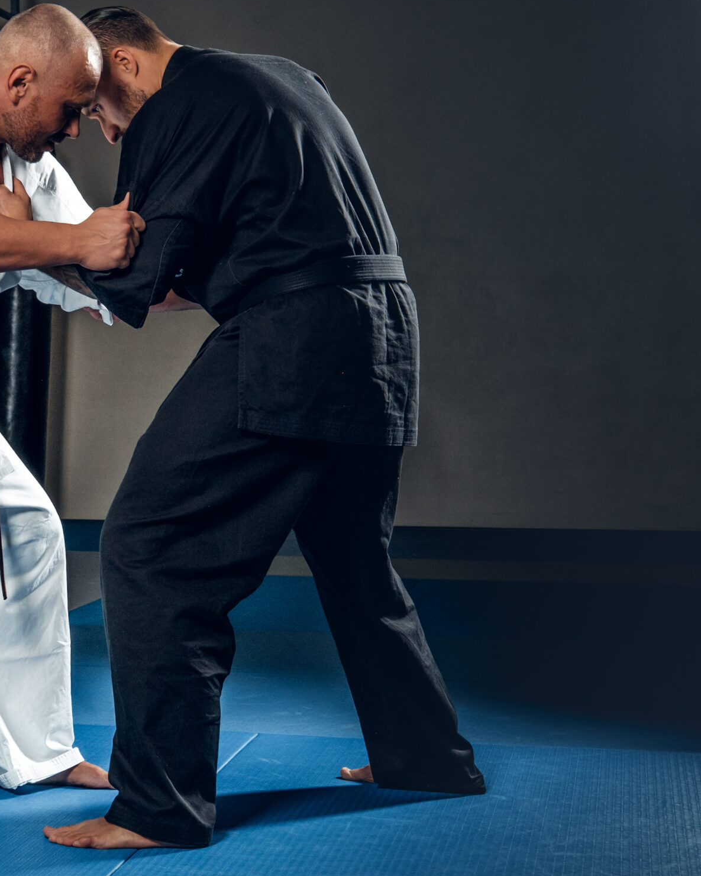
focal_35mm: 86
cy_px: 430
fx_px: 2230
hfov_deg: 17.3
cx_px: -52
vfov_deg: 22.2
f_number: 8
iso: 320
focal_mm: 35
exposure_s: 1/160
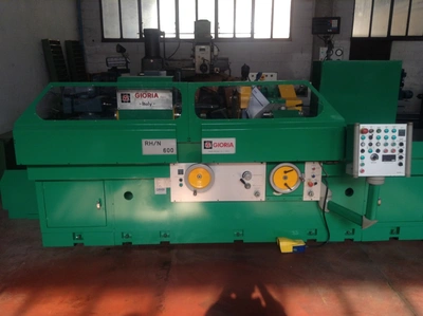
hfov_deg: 55.4
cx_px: 212
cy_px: 158
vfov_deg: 42.9
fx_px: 403
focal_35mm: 33
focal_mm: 3.3
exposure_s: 1/40
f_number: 2.4
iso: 32
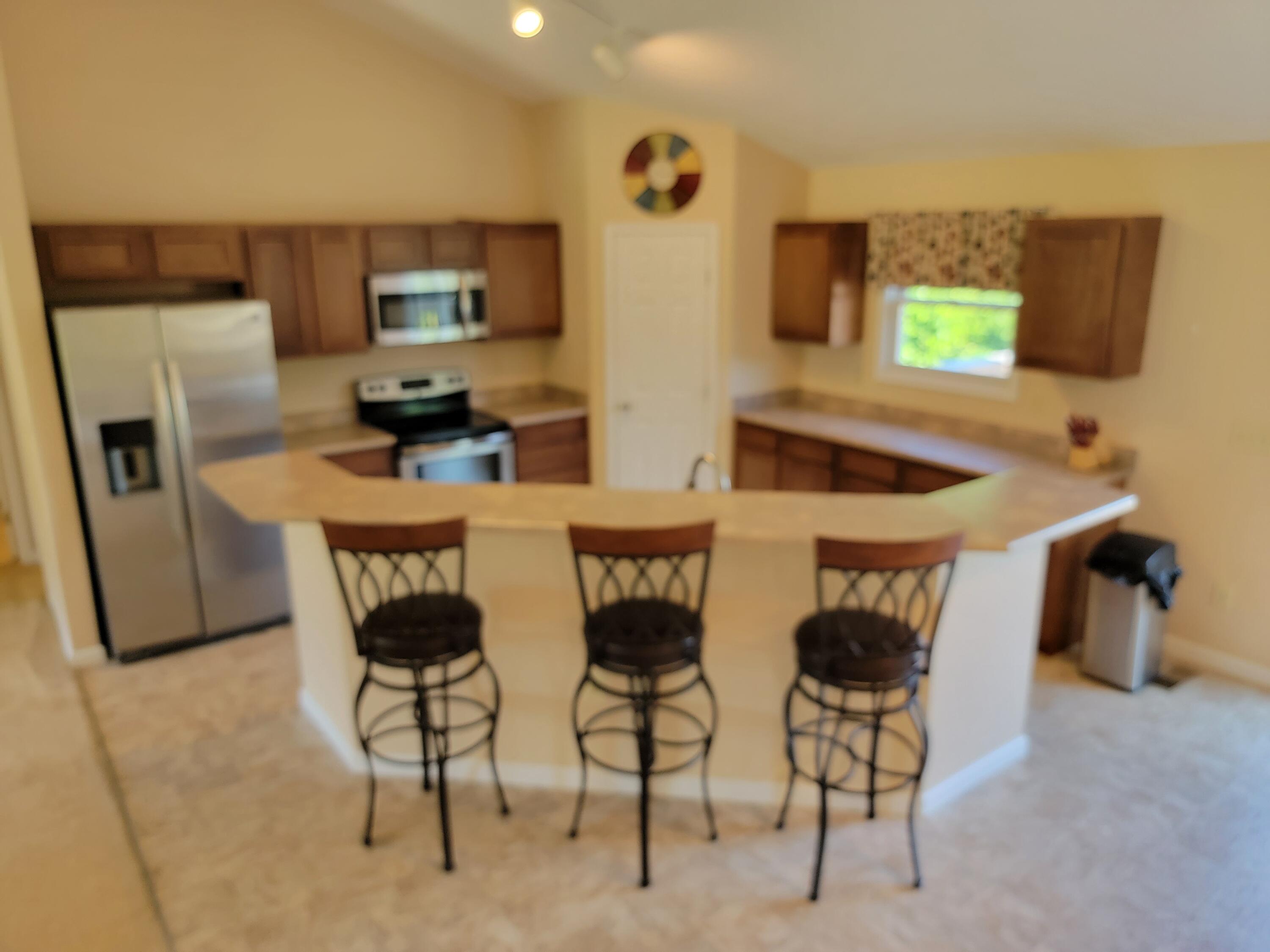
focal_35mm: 24
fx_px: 881
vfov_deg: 56.8
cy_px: 476
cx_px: 635
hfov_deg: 71.6
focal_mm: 6.7
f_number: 1.8
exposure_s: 1/120
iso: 320
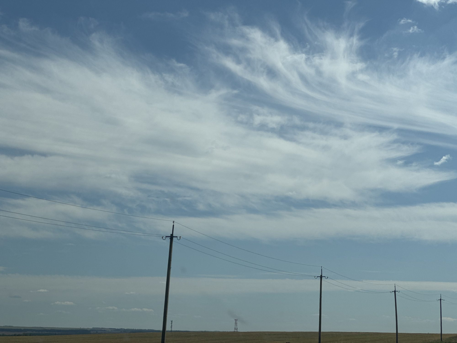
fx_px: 1017
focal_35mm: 77
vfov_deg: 19.1
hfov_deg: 25.3
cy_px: 172
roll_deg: -1.6
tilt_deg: +9.5
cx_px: 228
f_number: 2.8
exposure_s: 1/1357
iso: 20
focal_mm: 9
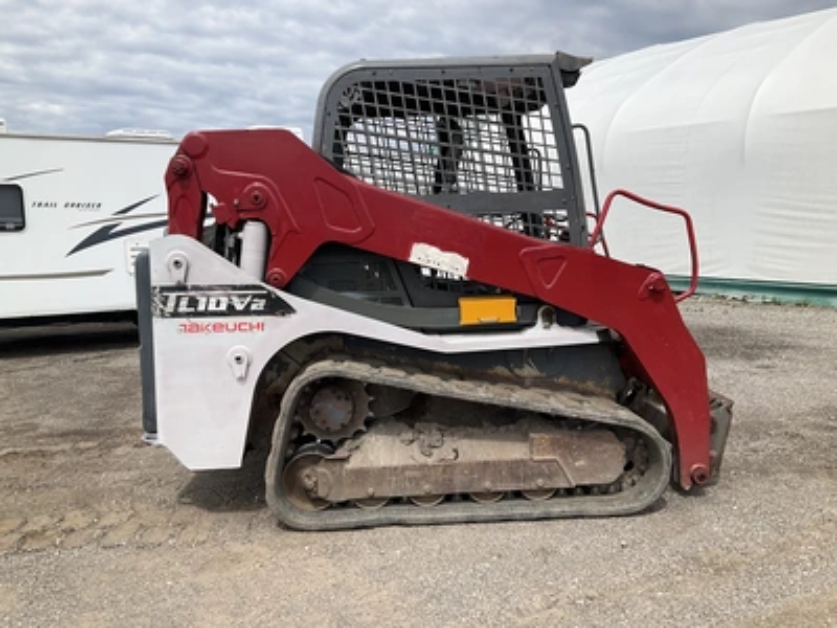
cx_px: 418
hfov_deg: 61.7
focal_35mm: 29
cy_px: 314
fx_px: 701
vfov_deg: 48.2
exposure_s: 1/2538
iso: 25
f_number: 1.8
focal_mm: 3
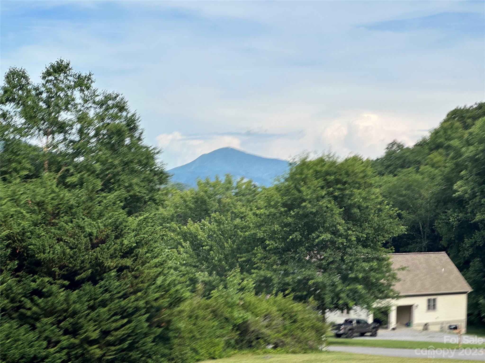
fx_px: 1079
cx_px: 242
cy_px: 182
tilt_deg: +0.8
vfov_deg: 19.1
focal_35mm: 77
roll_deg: -0.5
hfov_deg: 25.3
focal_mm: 9
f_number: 2.8
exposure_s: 1/673
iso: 32
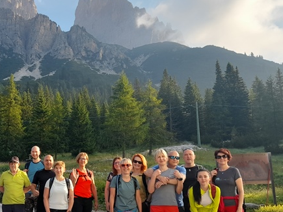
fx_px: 376
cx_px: 59
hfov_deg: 39.7
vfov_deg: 31.4
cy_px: 127
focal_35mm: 46
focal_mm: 4.6
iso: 20
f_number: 2
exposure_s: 1/204
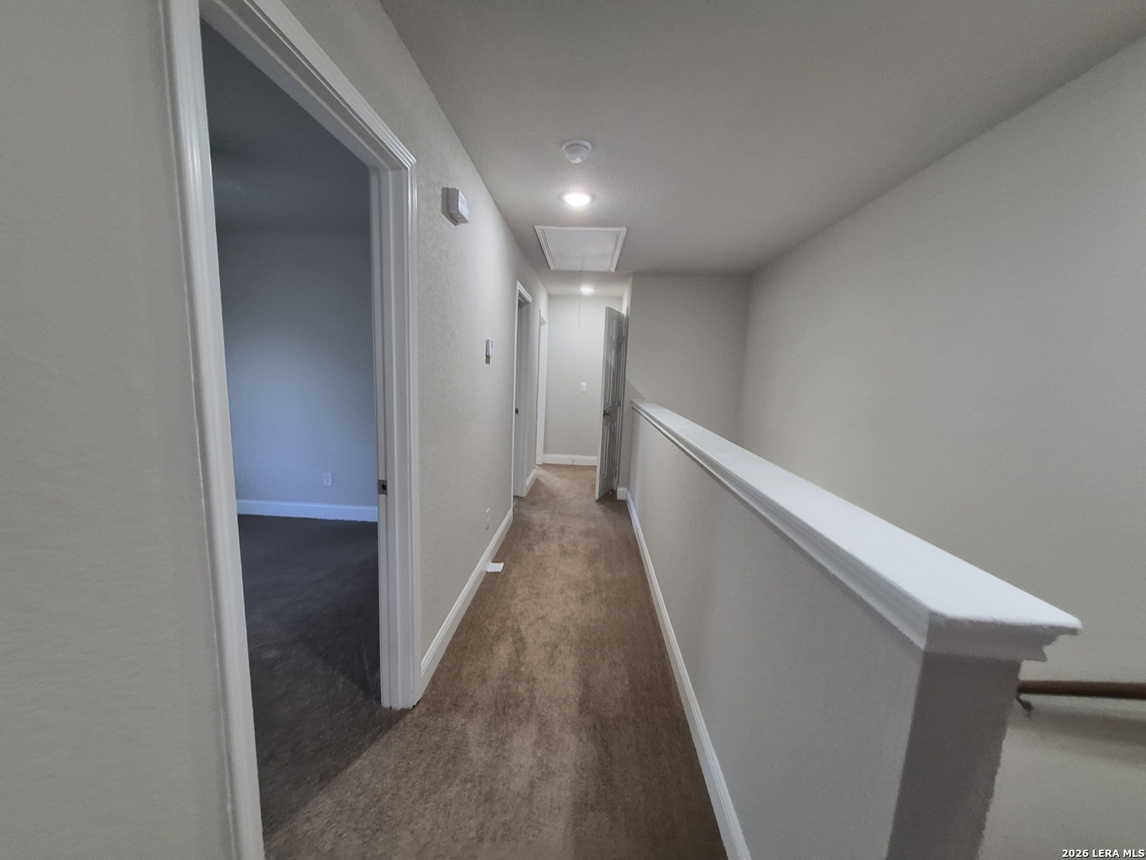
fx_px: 430
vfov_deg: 89.9
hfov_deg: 106.2
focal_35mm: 13
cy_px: 430
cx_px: 573
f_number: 2.2
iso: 320
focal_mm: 1.74
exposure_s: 1/60
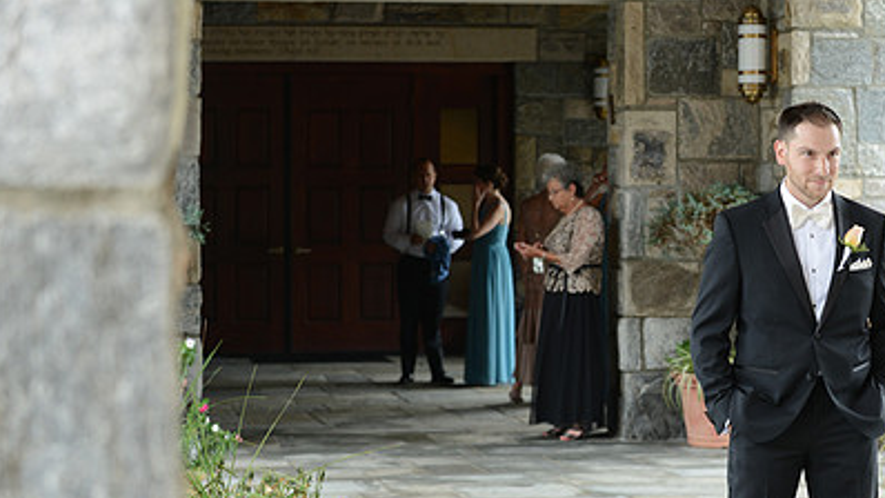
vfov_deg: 11.3
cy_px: 339
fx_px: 2511
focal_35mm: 107
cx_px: 618
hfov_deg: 19.9
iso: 320
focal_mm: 70
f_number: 5.6
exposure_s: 1/80
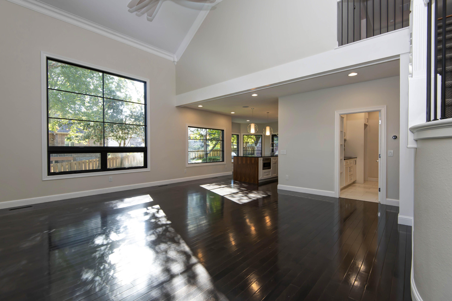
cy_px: 150
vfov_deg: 73.8
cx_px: 226
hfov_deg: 96.7
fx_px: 201
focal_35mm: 16
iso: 200
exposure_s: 1/30
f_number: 6.7
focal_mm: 16
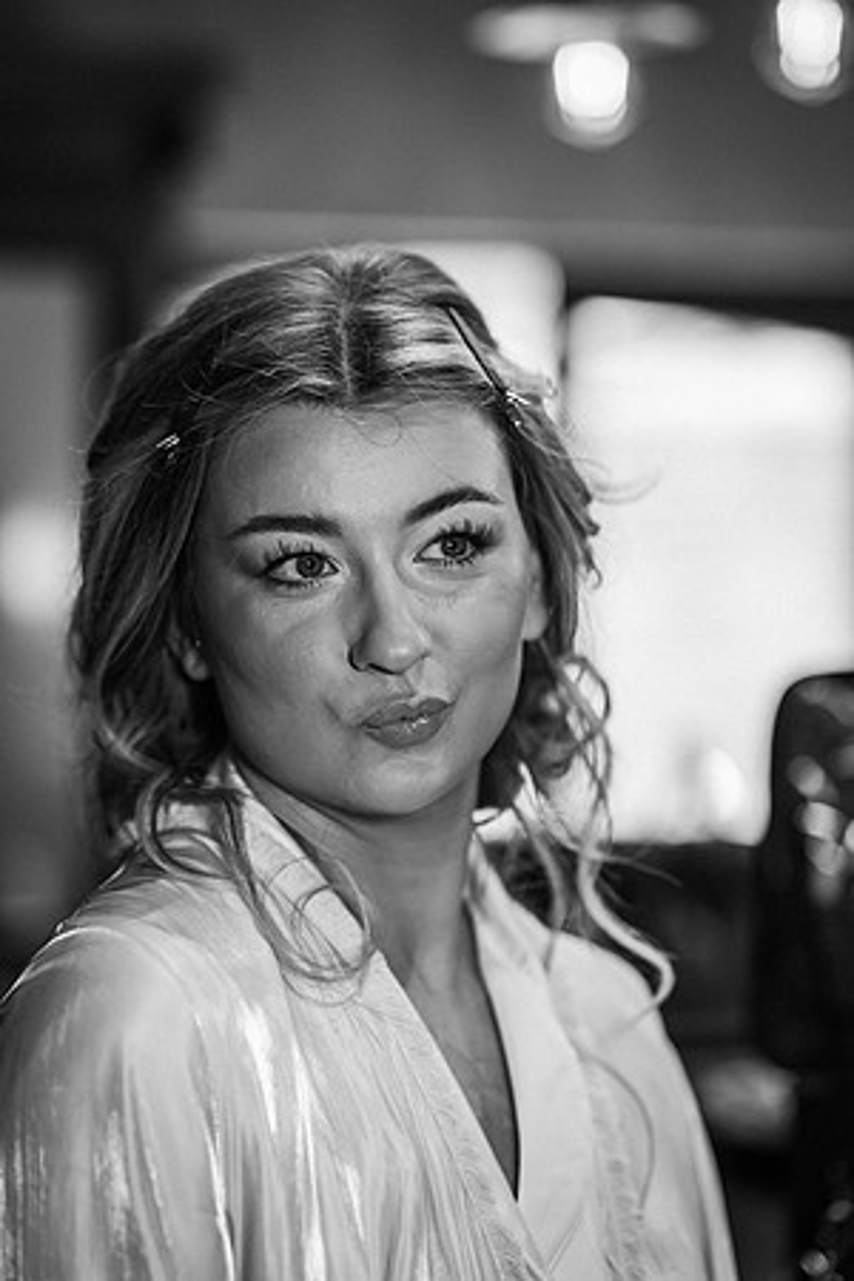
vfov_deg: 23.9
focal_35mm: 85
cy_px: 640
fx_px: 3024
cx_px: 427
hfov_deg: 16.1
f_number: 2.2
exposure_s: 1/200
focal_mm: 85
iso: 125
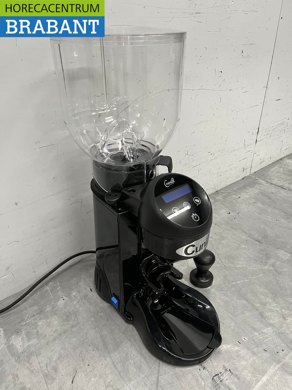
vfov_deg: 67.3
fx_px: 292
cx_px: 146
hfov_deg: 53.1
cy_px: 195
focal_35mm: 26
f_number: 1.6
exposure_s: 1/50
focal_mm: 5.1
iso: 200
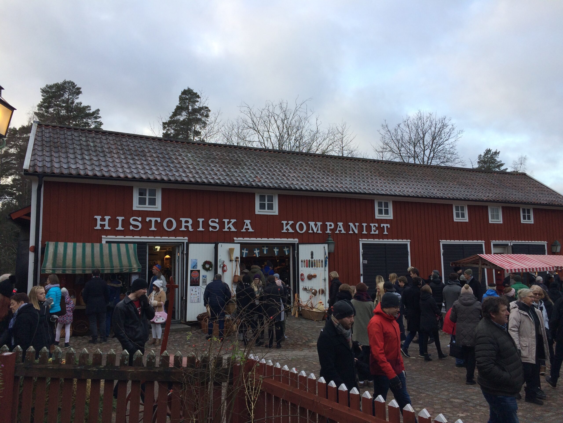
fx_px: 472
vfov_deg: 48.2
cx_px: 282
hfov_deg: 61.7
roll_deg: +1.1
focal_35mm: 29
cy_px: 212
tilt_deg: +5.9
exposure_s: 1/202
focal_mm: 4.15
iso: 32
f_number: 2.2
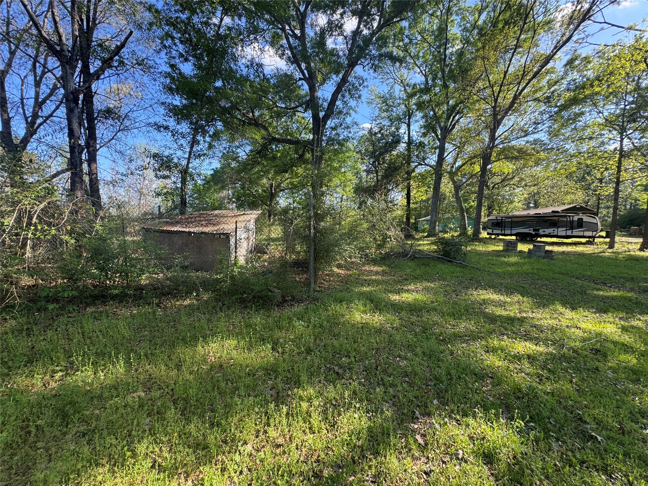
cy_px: 243
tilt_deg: -4.4
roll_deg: -1.9
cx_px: 324
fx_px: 262
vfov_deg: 85.7
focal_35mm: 14
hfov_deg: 102.1
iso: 40
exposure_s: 1/188
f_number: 2.2
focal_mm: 2.22
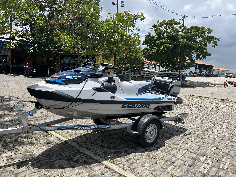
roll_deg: -4.7
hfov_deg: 67.3
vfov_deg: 53.1
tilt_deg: -6.9
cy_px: 88
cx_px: 118
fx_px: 177
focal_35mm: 26
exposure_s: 1/4115
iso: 50
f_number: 1.5
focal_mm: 5.7
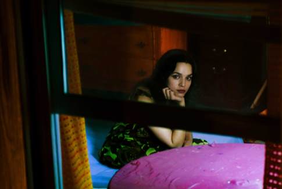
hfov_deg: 27.0
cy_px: 94
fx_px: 588
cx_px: 141
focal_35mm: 75
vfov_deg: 18.2
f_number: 2.8
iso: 800
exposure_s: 1/6
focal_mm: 50
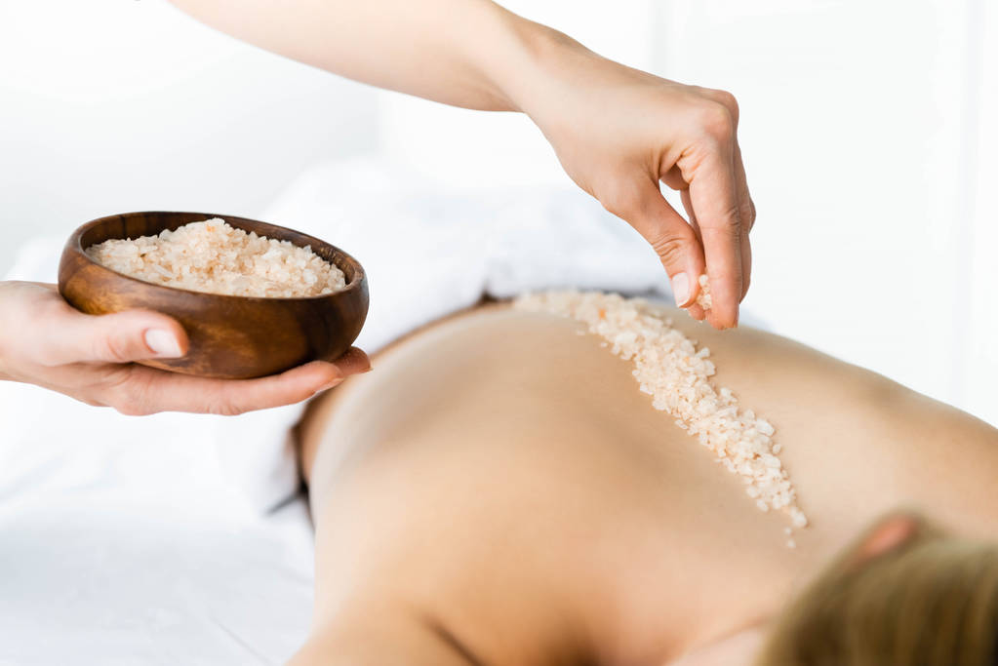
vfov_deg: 24.2
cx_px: 499
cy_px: 333
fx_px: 1553
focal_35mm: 56
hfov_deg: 35.6
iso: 320
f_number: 3.5
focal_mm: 56
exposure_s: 1/160
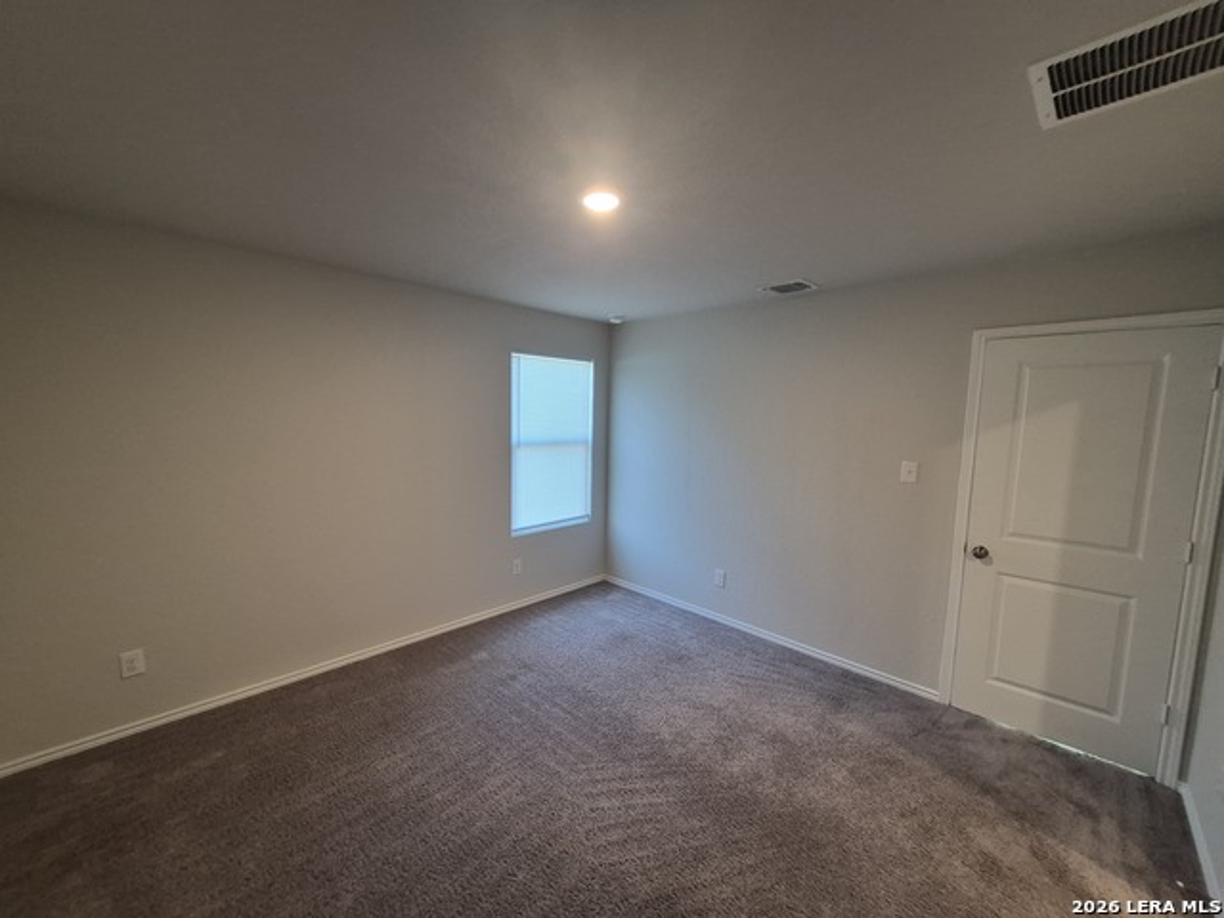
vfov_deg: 89.9
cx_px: 612
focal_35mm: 13
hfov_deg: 106.2
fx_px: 460
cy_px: 459
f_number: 2.2
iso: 400
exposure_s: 1/60
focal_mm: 1.74
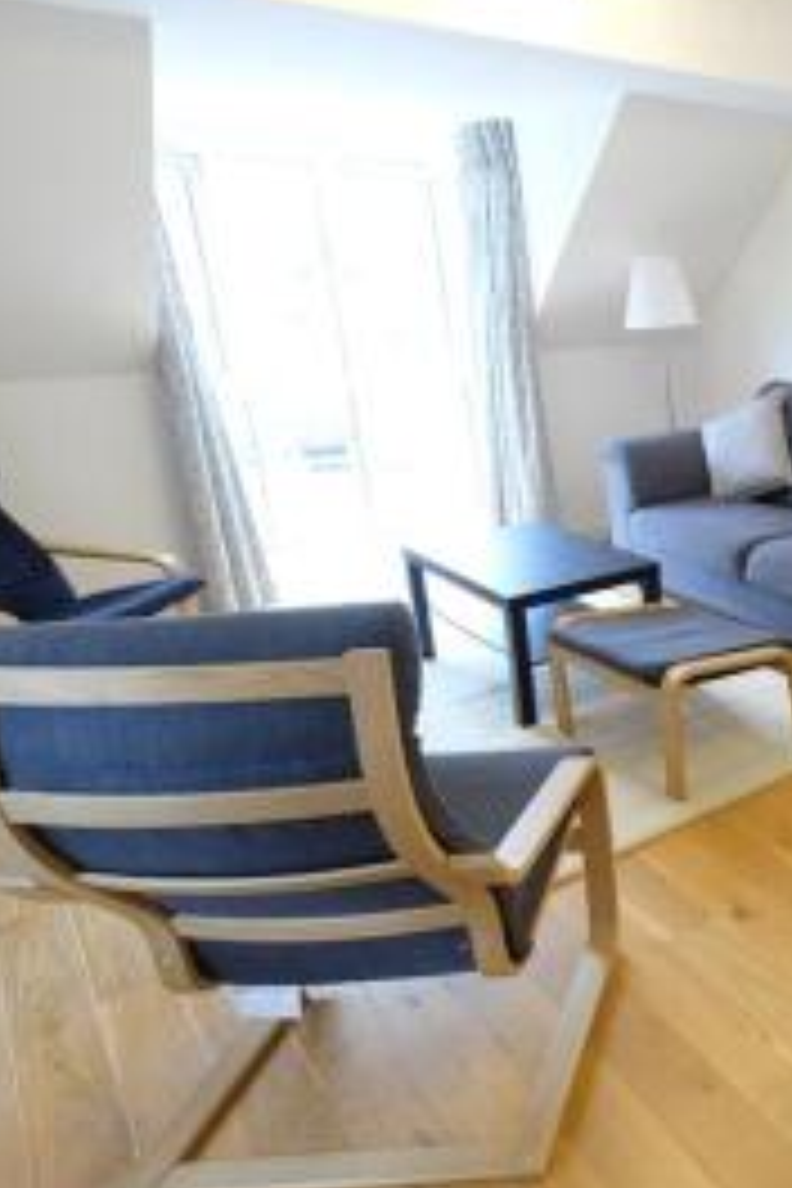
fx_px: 891
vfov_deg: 67.4
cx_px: 909
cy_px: 574
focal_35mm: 27
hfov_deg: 38.1
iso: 800
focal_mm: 10
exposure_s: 1/20
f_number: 4
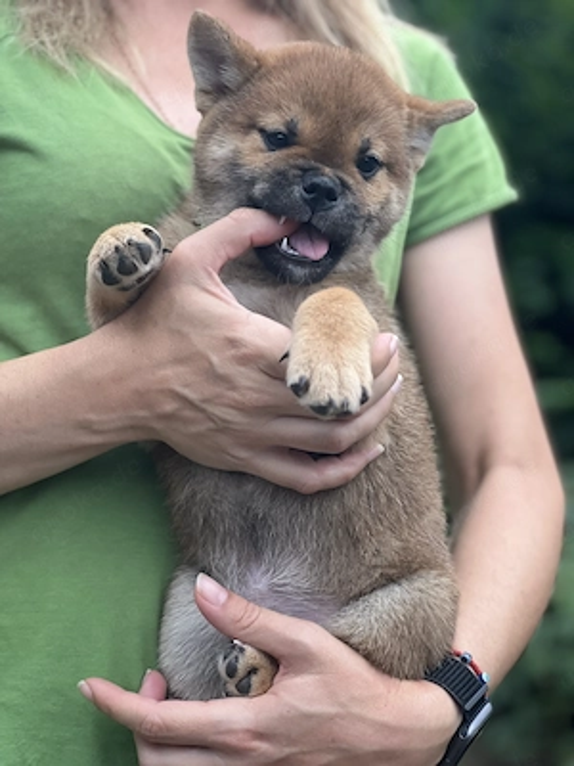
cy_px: 383
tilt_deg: -8.9
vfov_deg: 25.3
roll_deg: -3.6
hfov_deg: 19.1
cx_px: 287
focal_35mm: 77
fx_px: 1702
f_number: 2.8
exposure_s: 1/121
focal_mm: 9
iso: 50
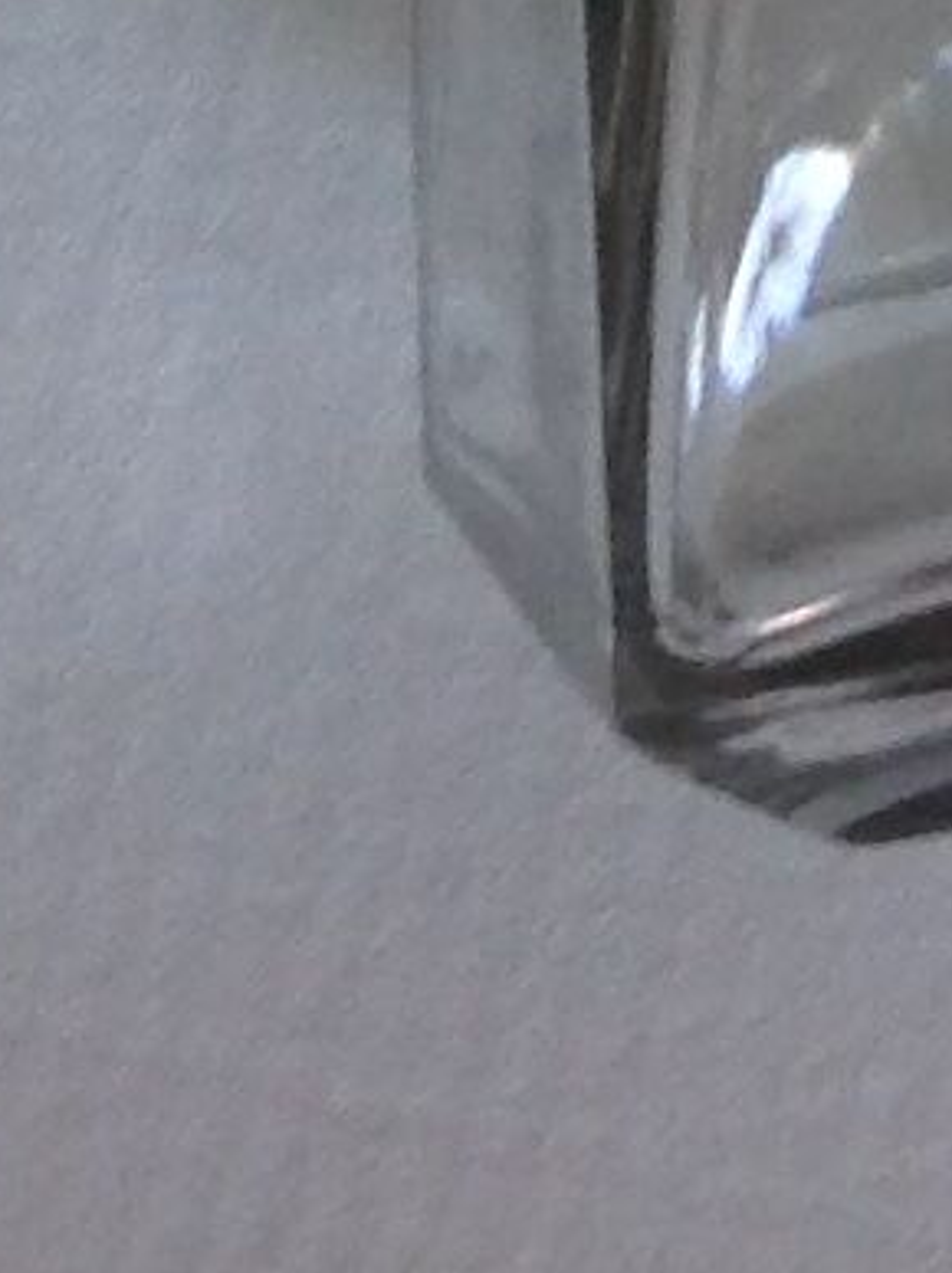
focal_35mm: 234
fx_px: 8599
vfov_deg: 7.2
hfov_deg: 6.3
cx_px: 1241
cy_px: -2950
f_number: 2.4
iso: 50
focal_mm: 4.28
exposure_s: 1/17
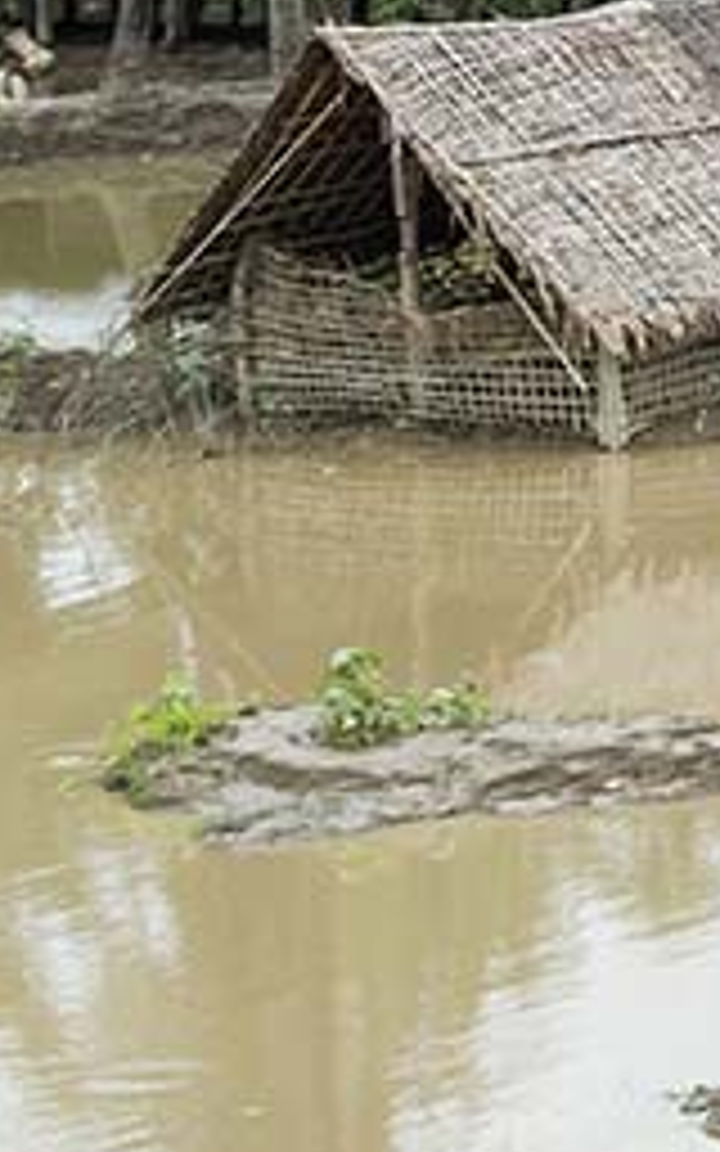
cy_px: 70
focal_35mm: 214
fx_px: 6719
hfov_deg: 5.9
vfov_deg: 9.7
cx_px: 1642
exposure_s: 1/320
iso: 1000
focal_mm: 56
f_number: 14
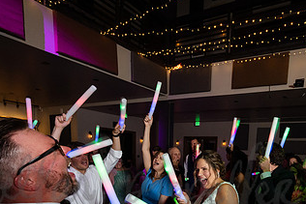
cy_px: 184
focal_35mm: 27
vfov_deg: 43.8
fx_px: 230
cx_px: 209
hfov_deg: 65.2
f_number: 6.3
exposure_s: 1/60
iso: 3200
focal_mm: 14
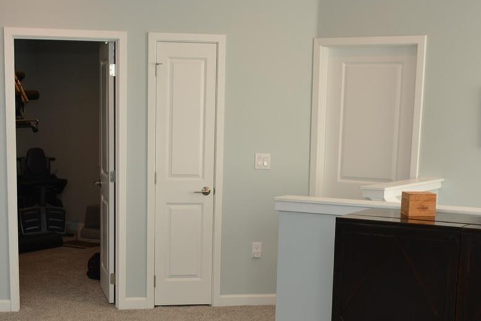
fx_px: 950
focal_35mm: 71
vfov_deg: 18.8
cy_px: 295
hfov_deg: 28.4
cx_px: 208
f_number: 4.5
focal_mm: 23
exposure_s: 1/80
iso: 200
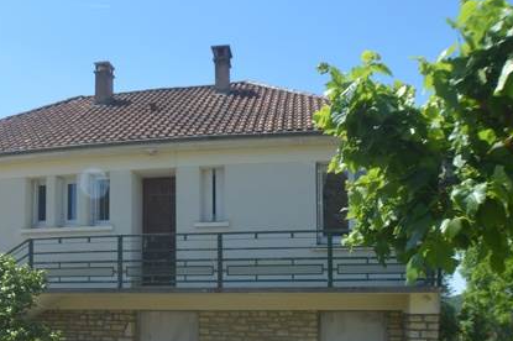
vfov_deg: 25.2
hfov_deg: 37.8
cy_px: 305
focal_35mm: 52
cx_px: 169
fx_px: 740
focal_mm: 18
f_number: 7.1
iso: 100
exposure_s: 1/200
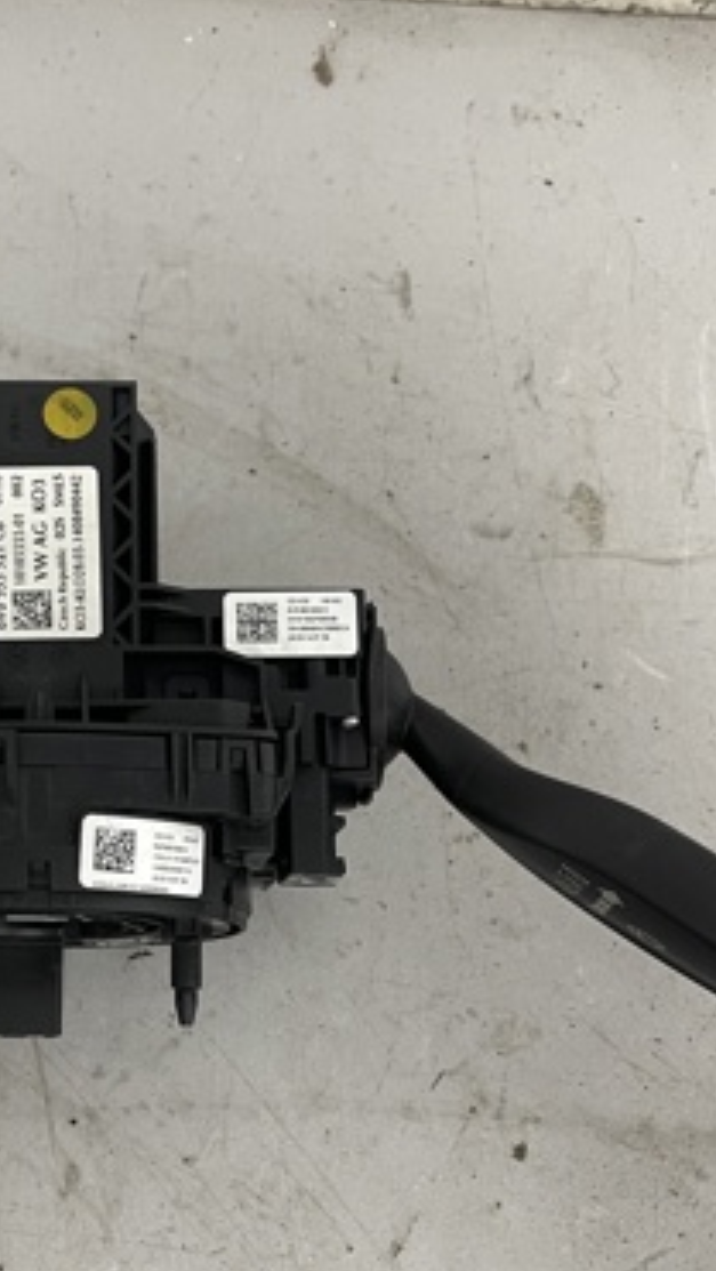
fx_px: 1585
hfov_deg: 24.7
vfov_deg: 43.5
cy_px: 764
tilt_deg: -72.5
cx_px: 65
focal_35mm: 47
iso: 80
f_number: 1.6
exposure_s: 1/50
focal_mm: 5.1
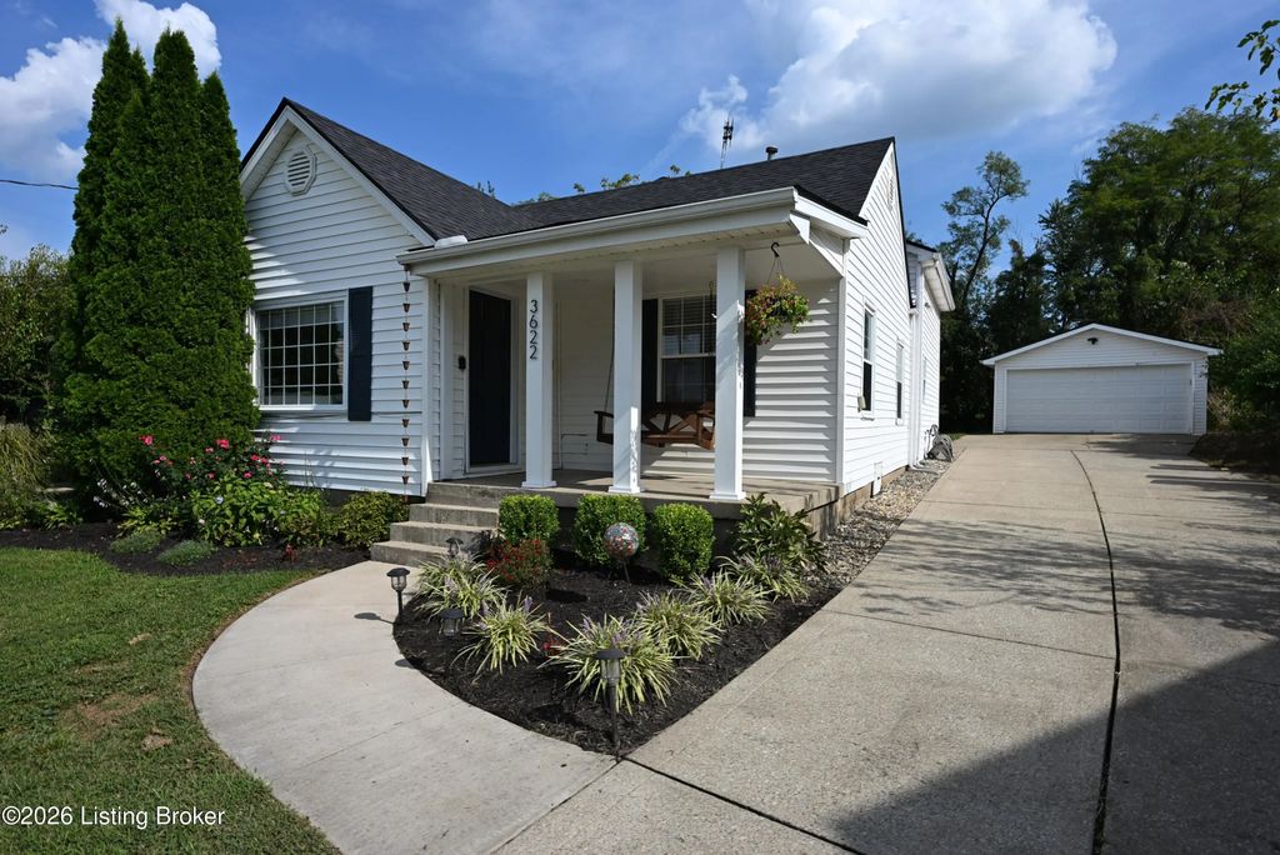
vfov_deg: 64.6
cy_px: 428
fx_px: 676
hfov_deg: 86.9
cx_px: 640
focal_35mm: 19
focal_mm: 19
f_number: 6.3
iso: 125
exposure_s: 1/800
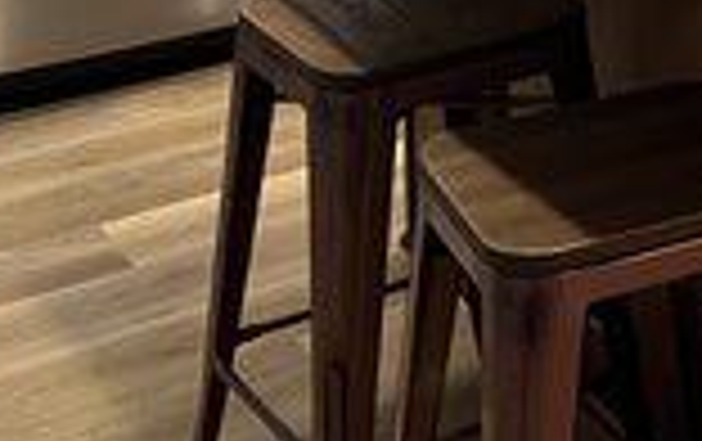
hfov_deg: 16.5
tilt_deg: -6.3
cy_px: -549
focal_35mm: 113
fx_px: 2165
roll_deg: -0.7
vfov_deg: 10.3
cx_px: 1094
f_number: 1.5
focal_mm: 5.7
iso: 100
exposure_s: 1/60
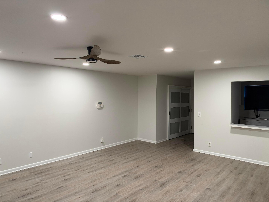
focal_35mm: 24
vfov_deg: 56.8
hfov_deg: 71.6
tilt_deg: -1.1
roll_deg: -0.6
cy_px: 101
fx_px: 187
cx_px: 134
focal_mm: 6.93
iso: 250
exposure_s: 1/60
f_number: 1.8
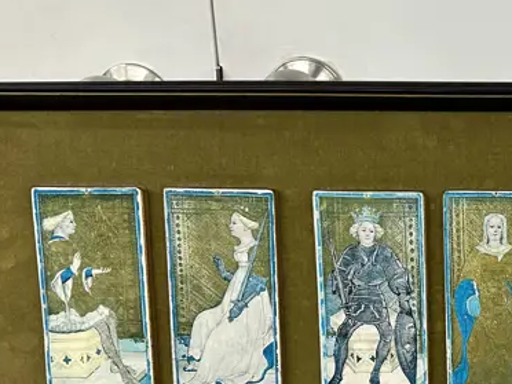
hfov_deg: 26.6
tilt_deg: -17.4
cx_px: 590
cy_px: 308
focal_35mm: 66
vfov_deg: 22.0
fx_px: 976
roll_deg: -0.4
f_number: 1.78
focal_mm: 6.86
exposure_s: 1/100
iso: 125
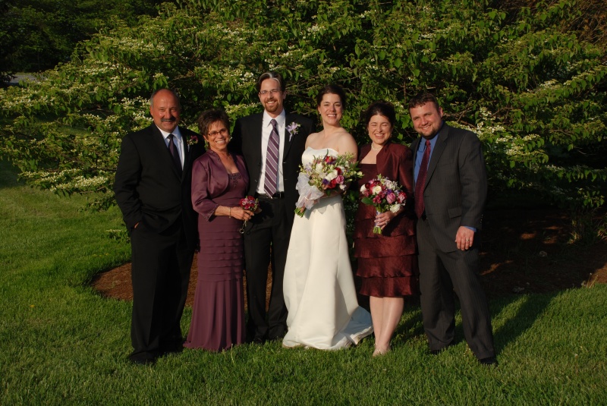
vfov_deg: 28.1
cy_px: 203
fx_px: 810
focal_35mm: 48
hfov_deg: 41.1
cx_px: 304
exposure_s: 1/200
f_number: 9
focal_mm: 32
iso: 100
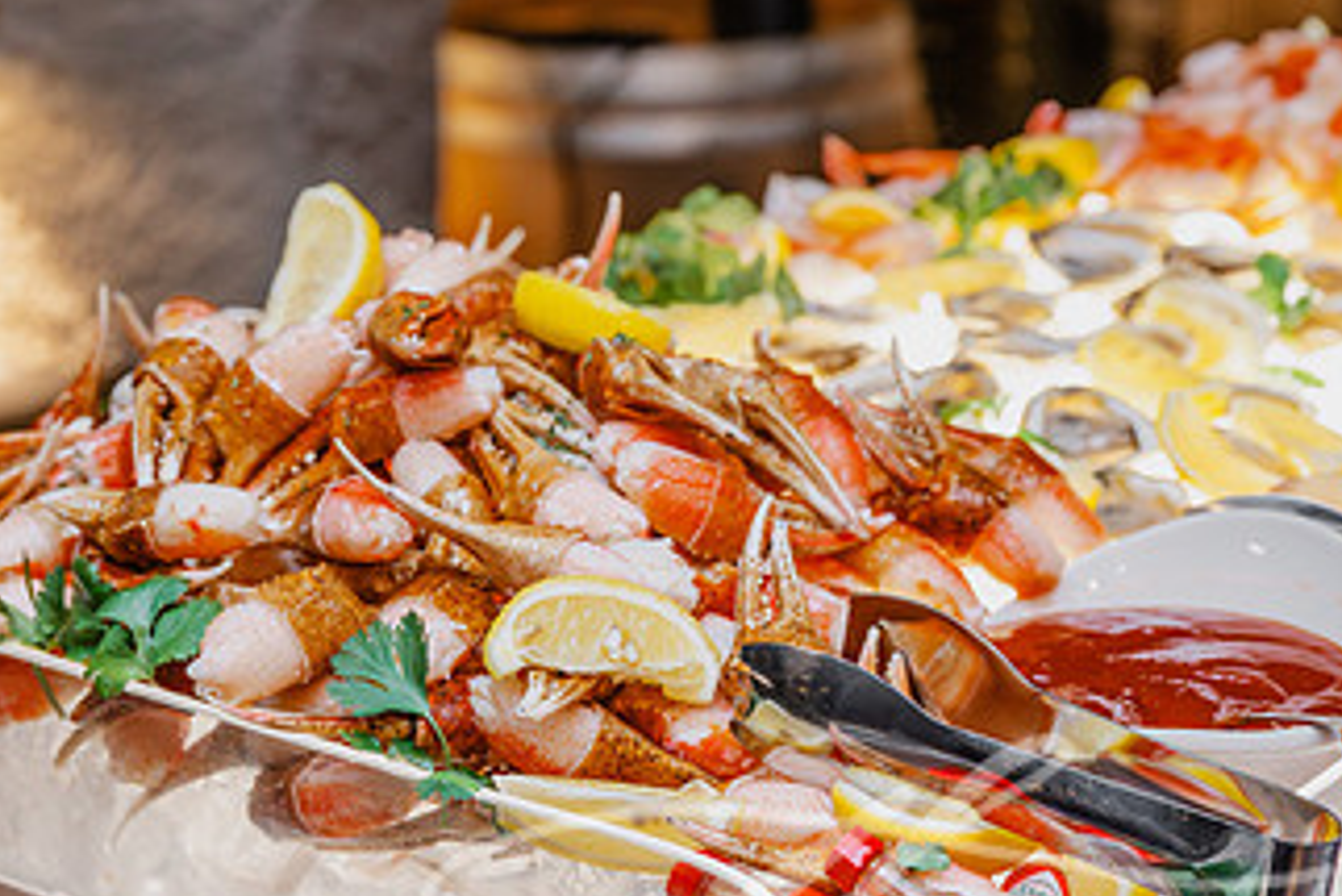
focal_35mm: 81
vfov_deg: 16.9
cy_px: 498
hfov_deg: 25.0
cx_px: 834
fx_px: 3021
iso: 2000
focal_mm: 45
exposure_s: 1/200
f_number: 4.5
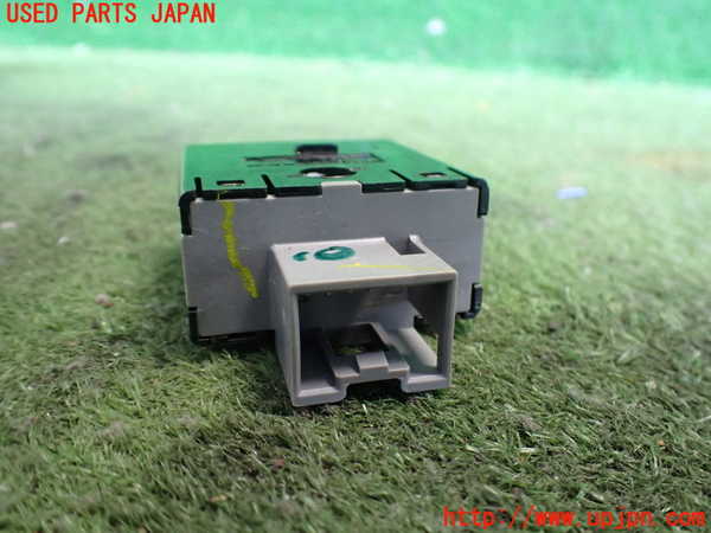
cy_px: 266
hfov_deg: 60.0
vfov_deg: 46.8
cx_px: 356
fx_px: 616
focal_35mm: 30
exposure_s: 1/50
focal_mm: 5.4
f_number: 2.3
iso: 800
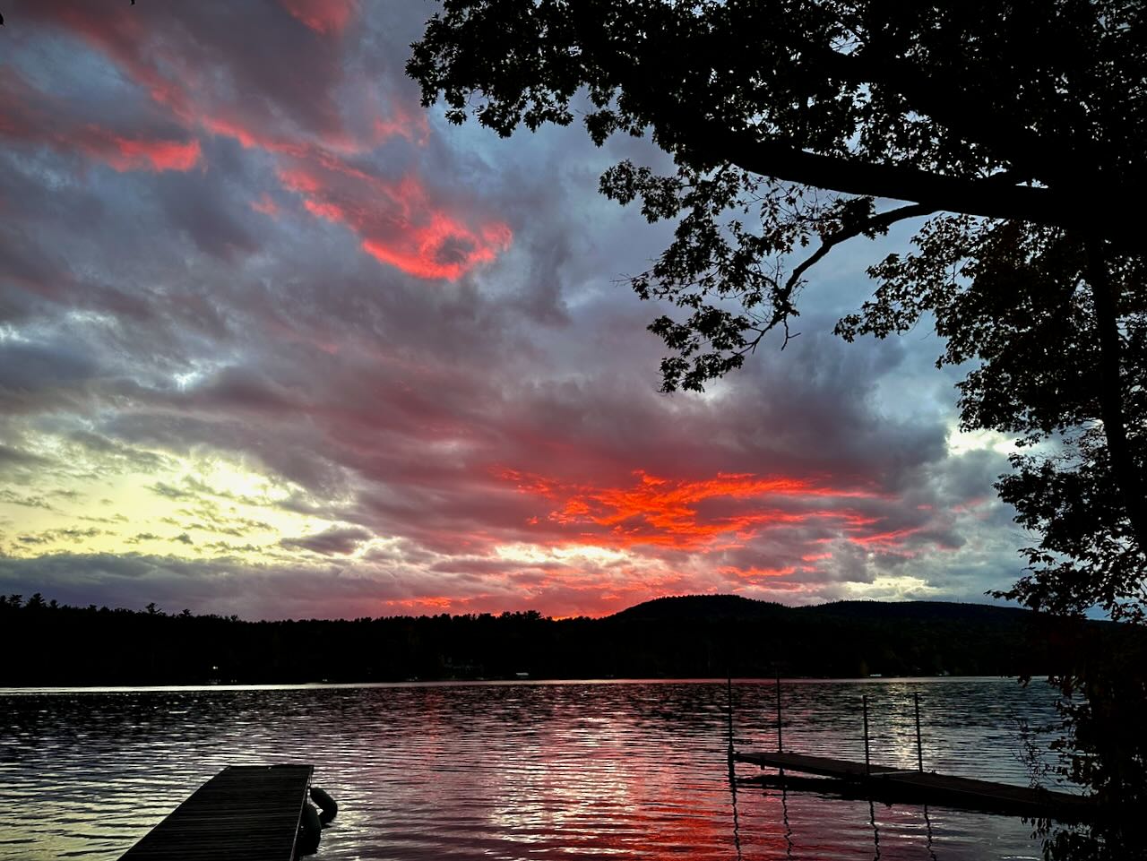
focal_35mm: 24
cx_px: 574
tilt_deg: +15.6
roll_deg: +2.6
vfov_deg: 56.8
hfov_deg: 71.6
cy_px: 430
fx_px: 796
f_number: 1.78
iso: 64
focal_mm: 6.86
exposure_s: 1/121
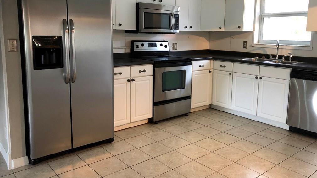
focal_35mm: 31
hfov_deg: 62.6
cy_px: 74
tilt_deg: -8.2
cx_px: 161
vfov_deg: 37.7
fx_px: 261
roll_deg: -1.0
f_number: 1.8
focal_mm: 3.99
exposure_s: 1/15
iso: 80
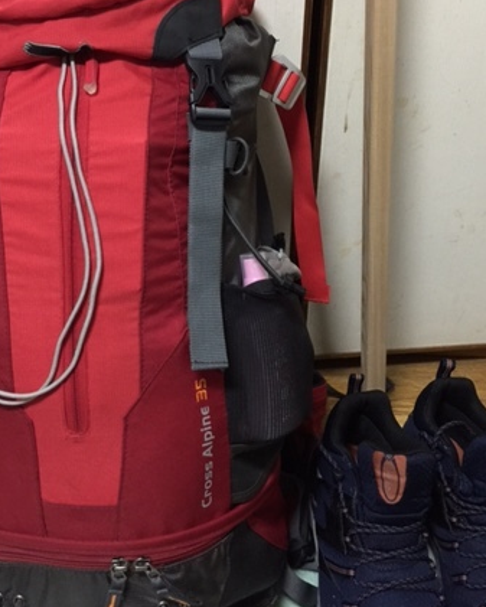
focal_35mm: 43
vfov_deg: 42.7
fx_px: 773
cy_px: 242
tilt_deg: -34.6
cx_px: 221
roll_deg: +0.5
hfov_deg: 34.9
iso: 125
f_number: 2.2
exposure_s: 1/8
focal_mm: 4.15
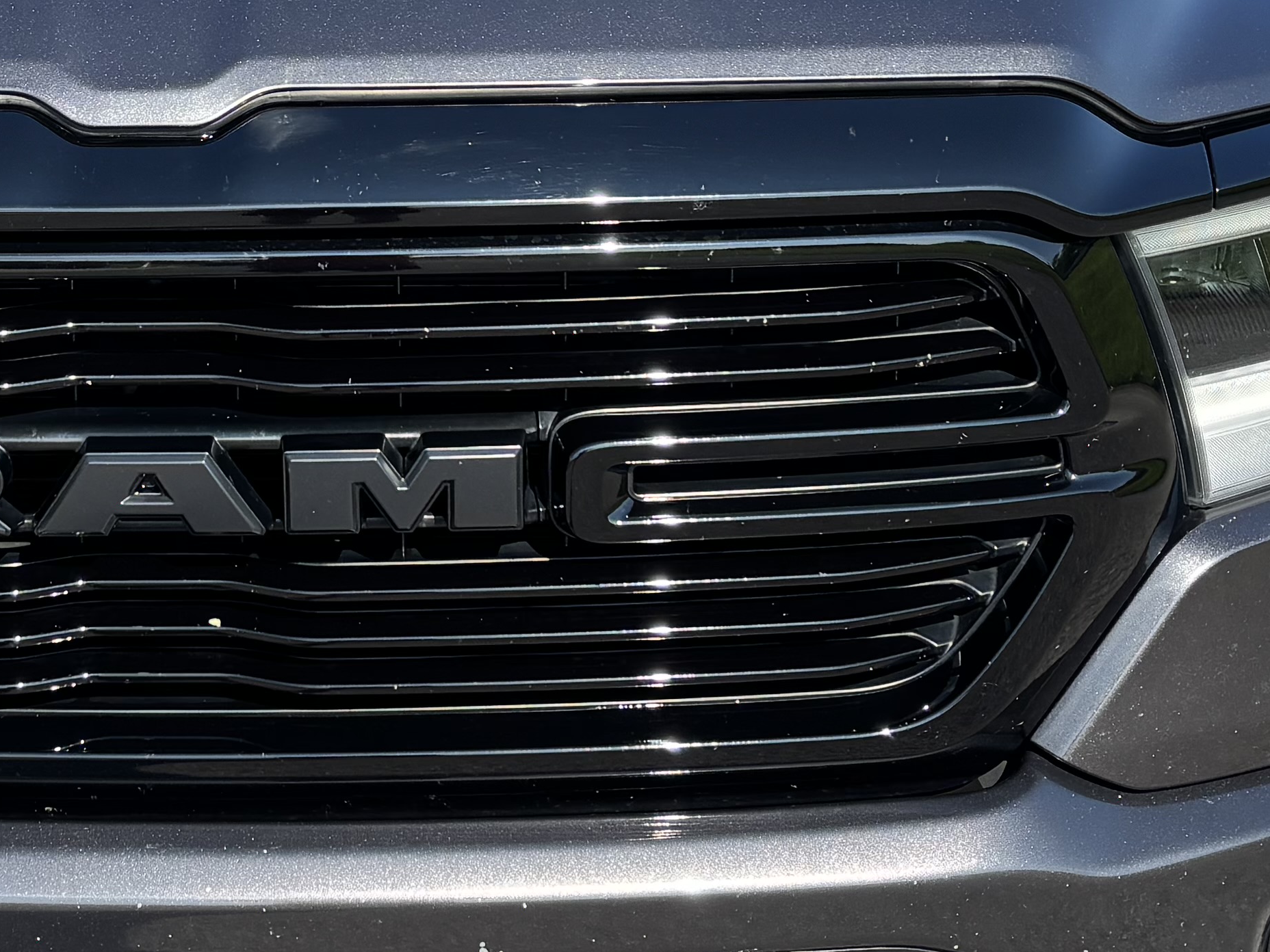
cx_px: 259
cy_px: 96
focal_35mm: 80
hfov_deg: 24.1
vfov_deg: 18.1
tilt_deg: -13.6
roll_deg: +0.3
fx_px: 2935
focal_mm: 5.96
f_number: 1.6
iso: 50
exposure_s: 1/1477
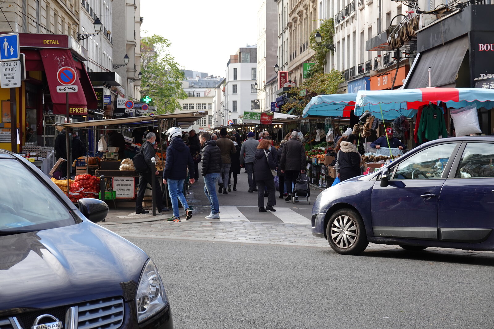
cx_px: 247
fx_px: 1070
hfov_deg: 26.0
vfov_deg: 17.5
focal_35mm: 78
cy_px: 164
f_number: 4.5
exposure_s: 1/200
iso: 125
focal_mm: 28.54
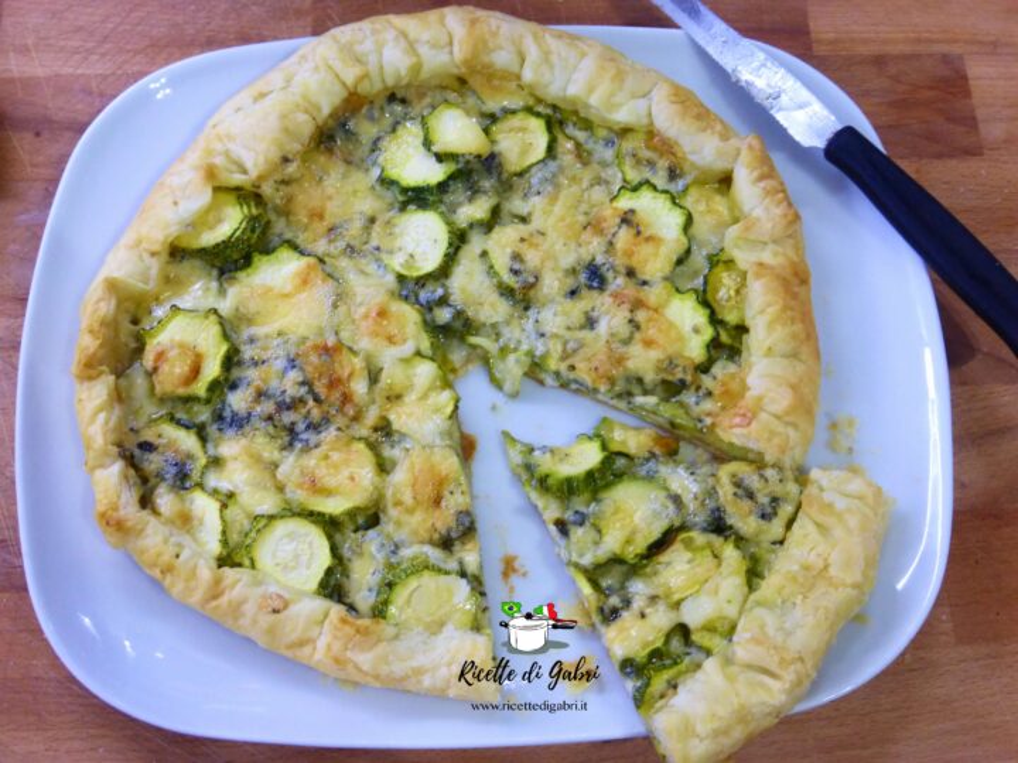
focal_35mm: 44
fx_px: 1294
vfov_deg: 32.9
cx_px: 509
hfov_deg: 42.9
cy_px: 382
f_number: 4.1
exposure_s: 1/13
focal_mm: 7.9
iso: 400
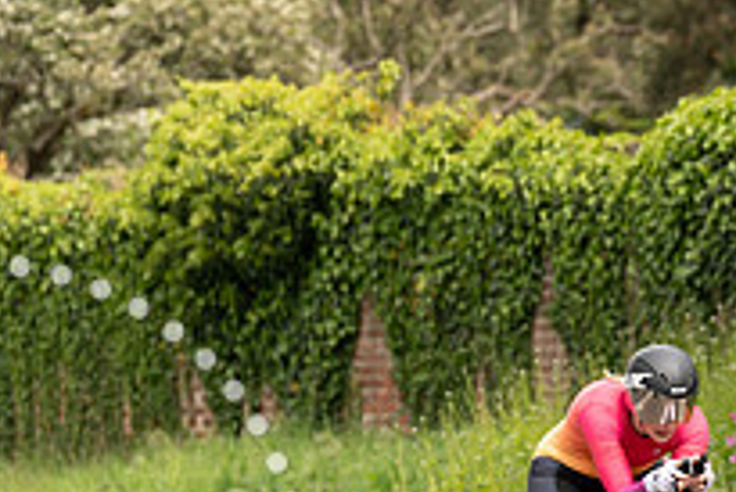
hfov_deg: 4.1
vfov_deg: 2.8
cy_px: 408
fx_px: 10188
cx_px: 535
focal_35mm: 498
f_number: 4.5
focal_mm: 176
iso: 400
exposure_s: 1/1000
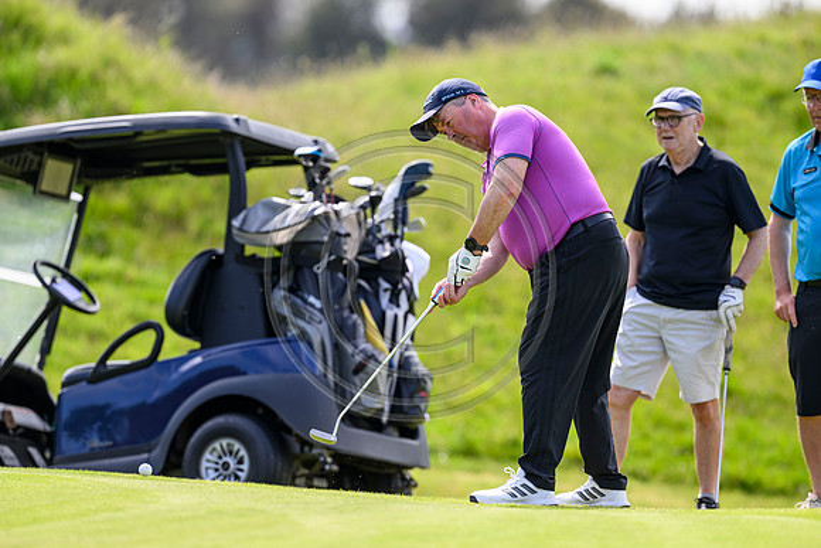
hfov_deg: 5.2
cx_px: 410
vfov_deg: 3.4
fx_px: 9124
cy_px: 274
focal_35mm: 400
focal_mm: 400
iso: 500
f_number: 4
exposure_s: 1/2000
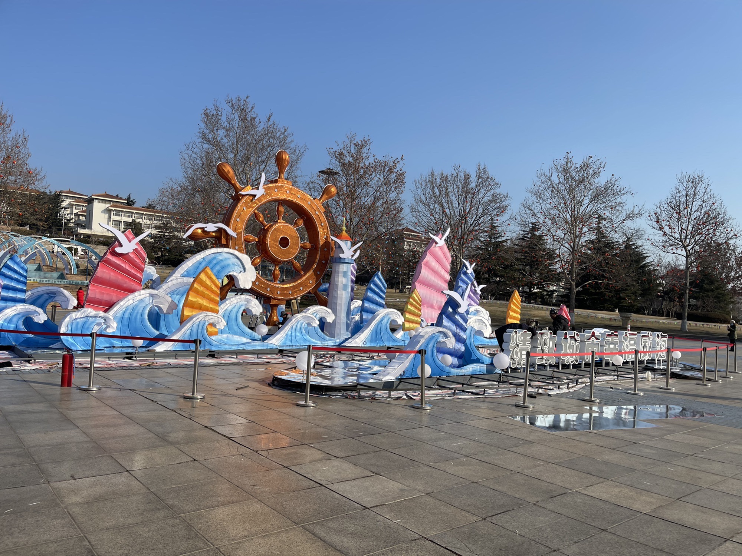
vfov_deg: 53.1
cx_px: 371
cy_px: 278
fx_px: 557
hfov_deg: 67.3
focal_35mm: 26
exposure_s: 1/5376
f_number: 1.6
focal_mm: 5.1
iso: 32
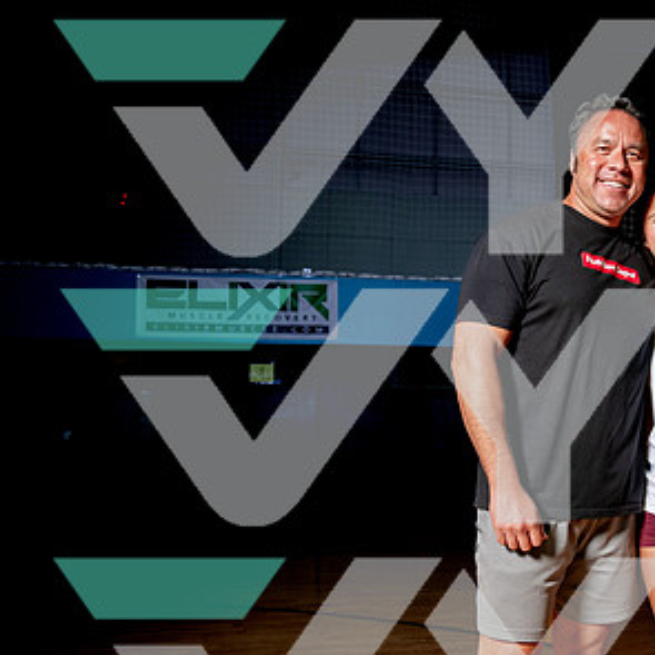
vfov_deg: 40.7
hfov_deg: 37.4
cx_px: 626
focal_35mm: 41
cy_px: 407
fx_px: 878
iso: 250
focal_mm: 24
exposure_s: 1/200
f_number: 4.5
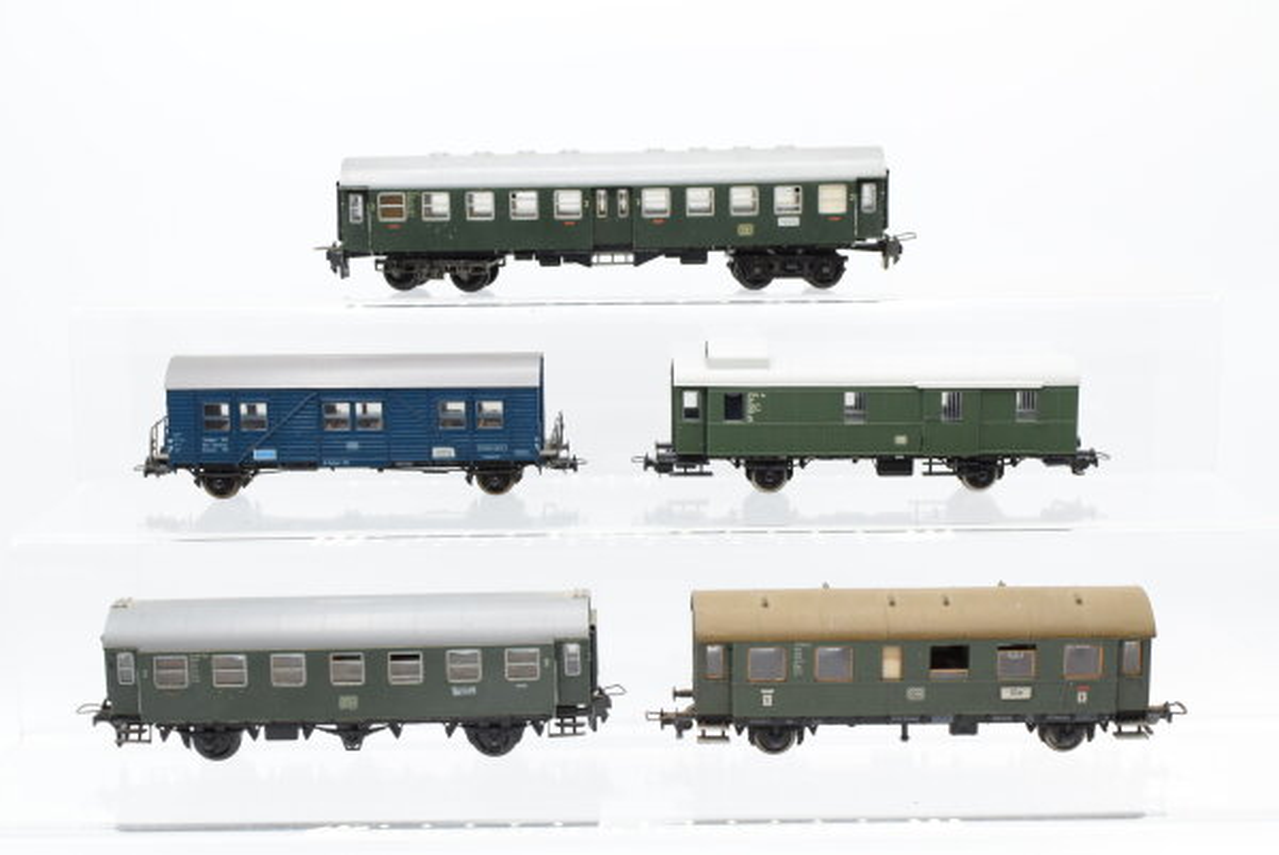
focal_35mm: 52
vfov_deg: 25.8
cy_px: 428
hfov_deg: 37.8
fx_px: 1866
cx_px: 640
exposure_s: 1/160
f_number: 8
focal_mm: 35
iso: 500
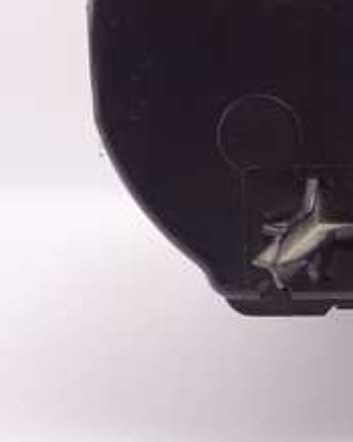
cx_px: 813
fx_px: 2431
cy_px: -13
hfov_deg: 7.8
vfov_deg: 10.3
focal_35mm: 186
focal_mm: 19.53
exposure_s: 1/60
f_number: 3.5
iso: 200
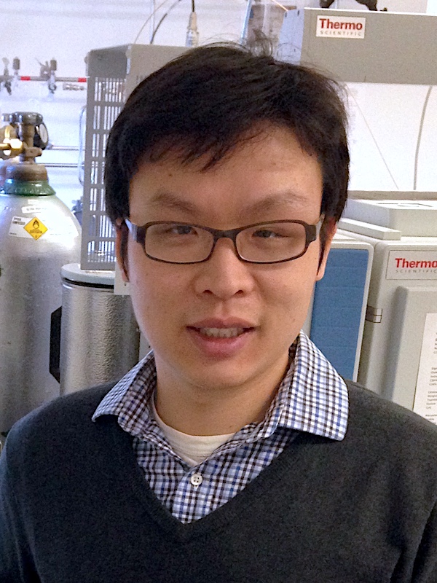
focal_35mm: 33
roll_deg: -1.9
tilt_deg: -17.2
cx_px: 218
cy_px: 292
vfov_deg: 55.4
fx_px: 555
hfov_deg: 42.9
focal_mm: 4.12
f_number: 2.4
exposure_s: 1/20
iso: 320
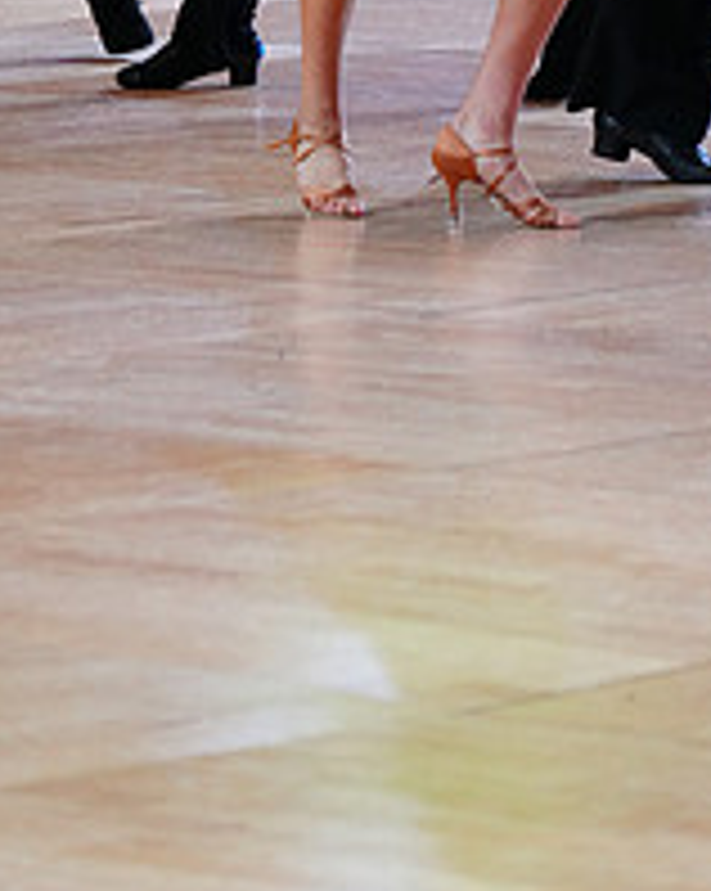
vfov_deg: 6.6
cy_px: -387
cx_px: 713
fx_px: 7613
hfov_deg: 5.3
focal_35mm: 289
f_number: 4
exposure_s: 1/250
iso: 2000
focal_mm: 105
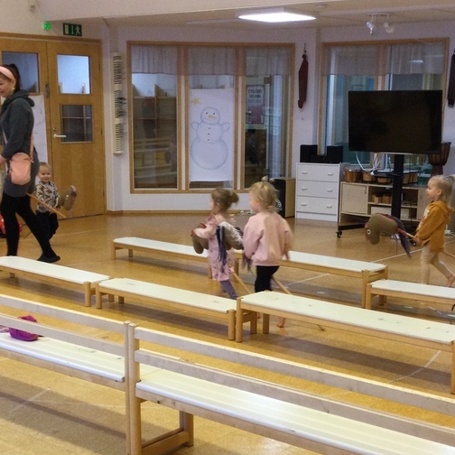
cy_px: 313
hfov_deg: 29.5
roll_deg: -0.6
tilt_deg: -13.6
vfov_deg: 29.3
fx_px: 863
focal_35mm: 58
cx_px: 239
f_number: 2.4
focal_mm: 3.3
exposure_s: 1/33
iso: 40
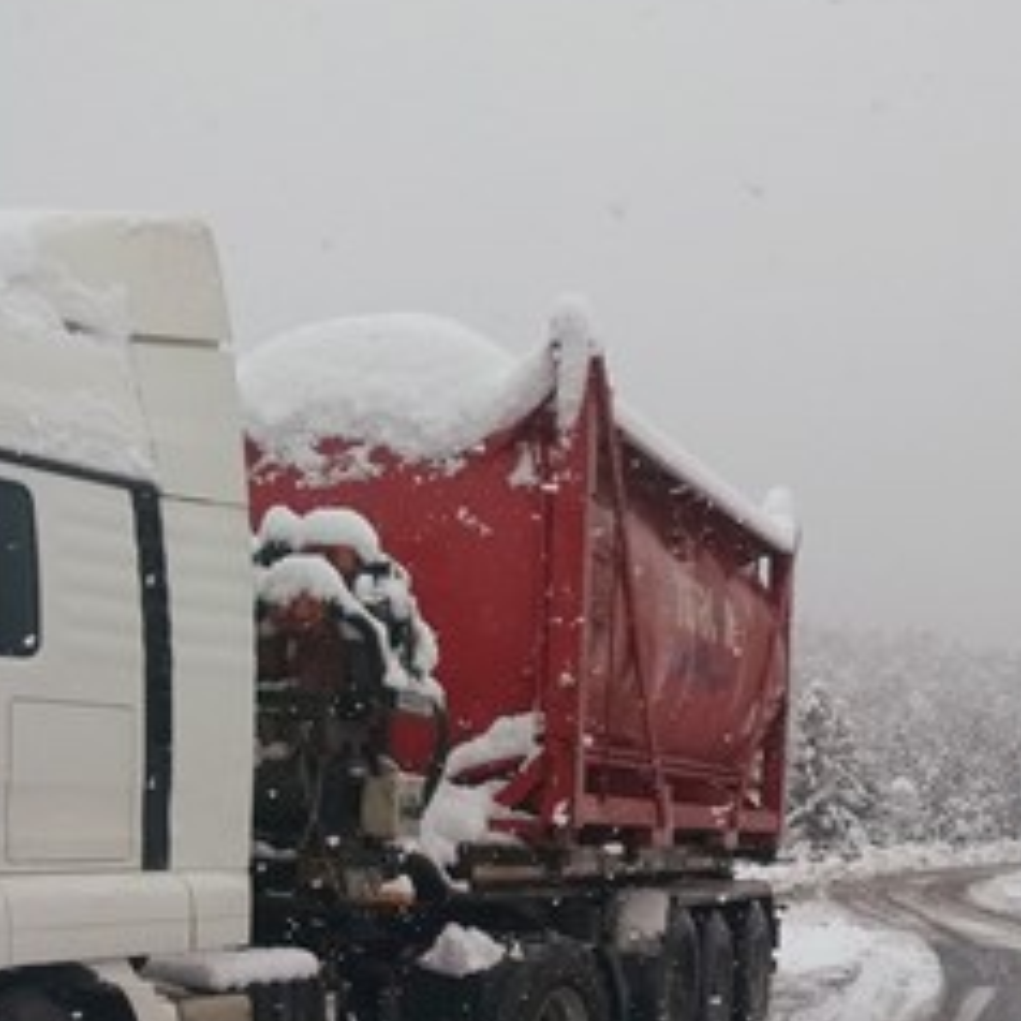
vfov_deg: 33.4
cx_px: 665
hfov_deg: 33.8
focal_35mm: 50
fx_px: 1668
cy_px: 759
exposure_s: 1/4210
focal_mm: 3.57
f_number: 2
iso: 103
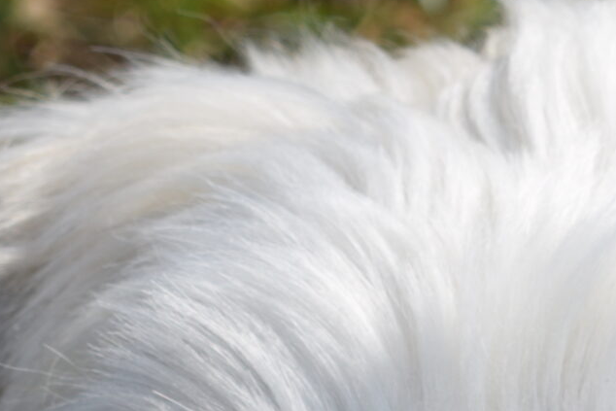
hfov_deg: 6.2
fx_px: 5699
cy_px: 683
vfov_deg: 4.1
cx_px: 428
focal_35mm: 333
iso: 100
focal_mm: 55
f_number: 11
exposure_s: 1/200
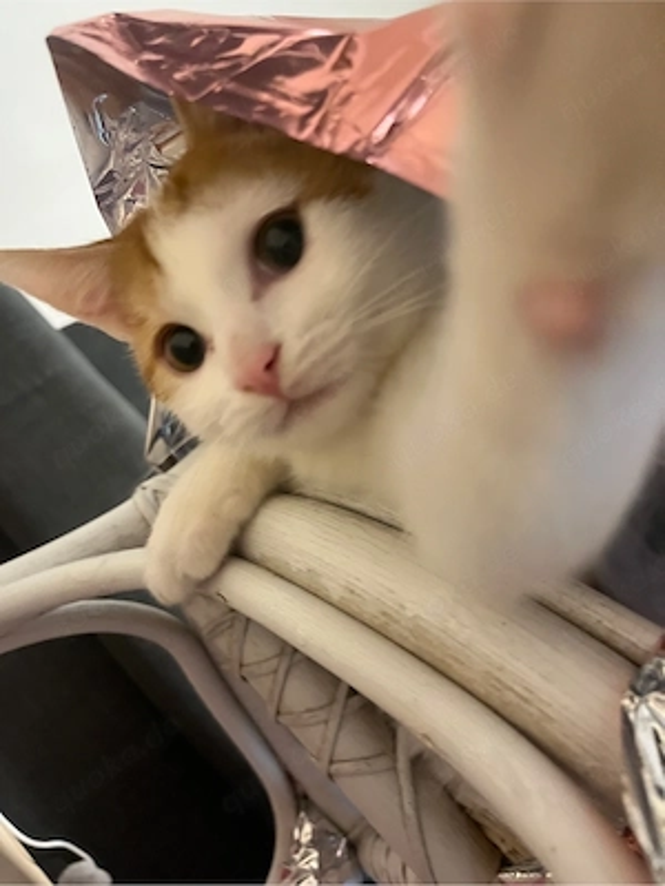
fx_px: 666
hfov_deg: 53.1
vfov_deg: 67.3
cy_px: 443
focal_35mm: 26
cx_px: 332
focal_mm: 5.1
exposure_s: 1/33
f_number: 1.6
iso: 400
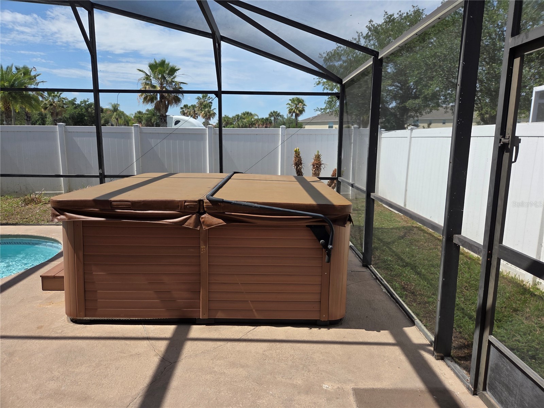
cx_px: 272
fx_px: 361
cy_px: 204
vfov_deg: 58.9
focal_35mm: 23
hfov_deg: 73.9
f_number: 1.8
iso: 80
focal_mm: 5.4
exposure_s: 1/3707
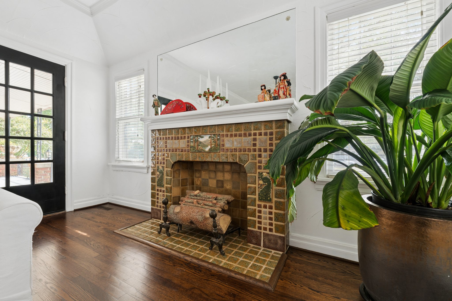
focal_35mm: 15
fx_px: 188
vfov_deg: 77.3
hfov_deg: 100.4
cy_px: 150
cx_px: 226
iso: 200
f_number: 8
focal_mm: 10
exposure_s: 1/13
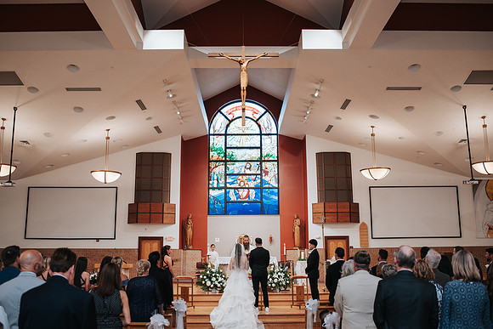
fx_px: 486
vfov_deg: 37.4
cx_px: 246
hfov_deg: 53.8
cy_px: 164
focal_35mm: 35
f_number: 2.8
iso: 280
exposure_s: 1/125
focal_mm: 35
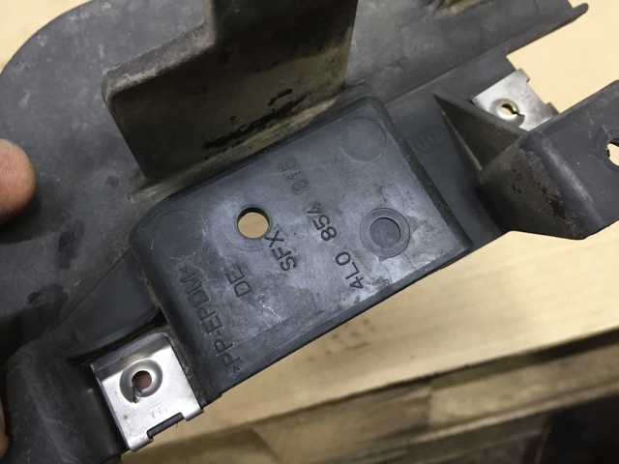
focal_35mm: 29
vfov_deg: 48.2
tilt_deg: -56.6
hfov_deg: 61.7
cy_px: 232
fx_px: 519
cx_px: 310
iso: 100
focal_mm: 4.15
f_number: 2.2
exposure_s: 1/33
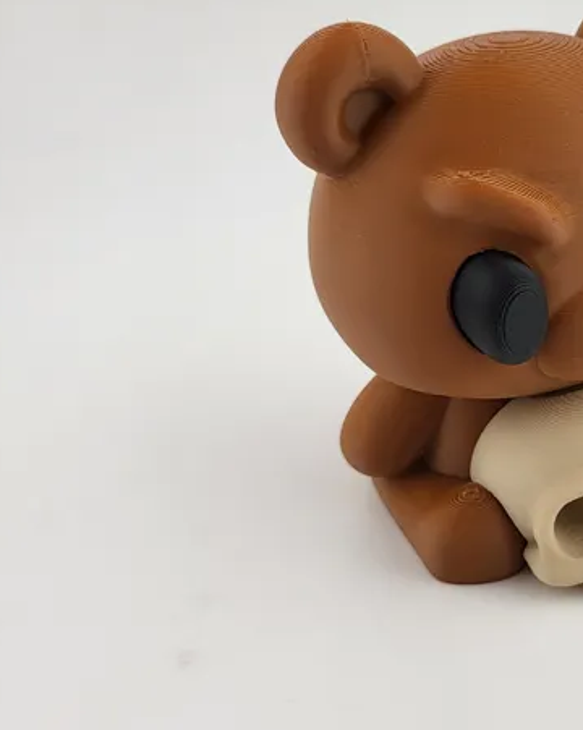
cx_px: 557
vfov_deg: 36.0
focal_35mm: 52
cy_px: 400
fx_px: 1123
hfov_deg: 27.7
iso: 40
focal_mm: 5
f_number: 1.8
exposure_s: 1/572
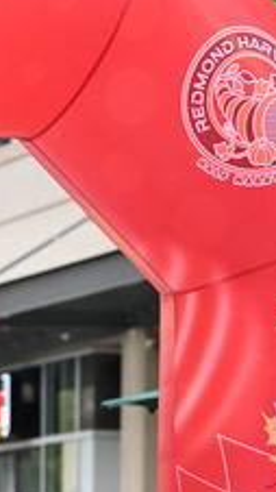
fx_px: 3359
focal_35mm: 258
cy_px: 509
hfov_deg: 4.7
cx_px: -75
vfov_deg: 8.3
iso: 1600
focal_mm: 101
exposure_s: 1/800
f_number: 2.8
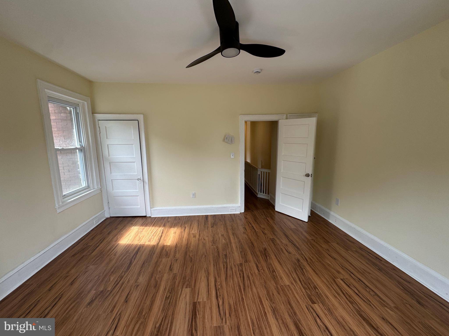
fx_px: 182
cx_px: 224
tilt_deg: -8.9
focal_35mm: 14
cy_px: 168
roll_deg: +0.5
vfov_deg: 85.7
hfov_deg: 102.1
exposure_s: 1/135
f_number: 2.2
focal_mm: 2.22
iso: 40
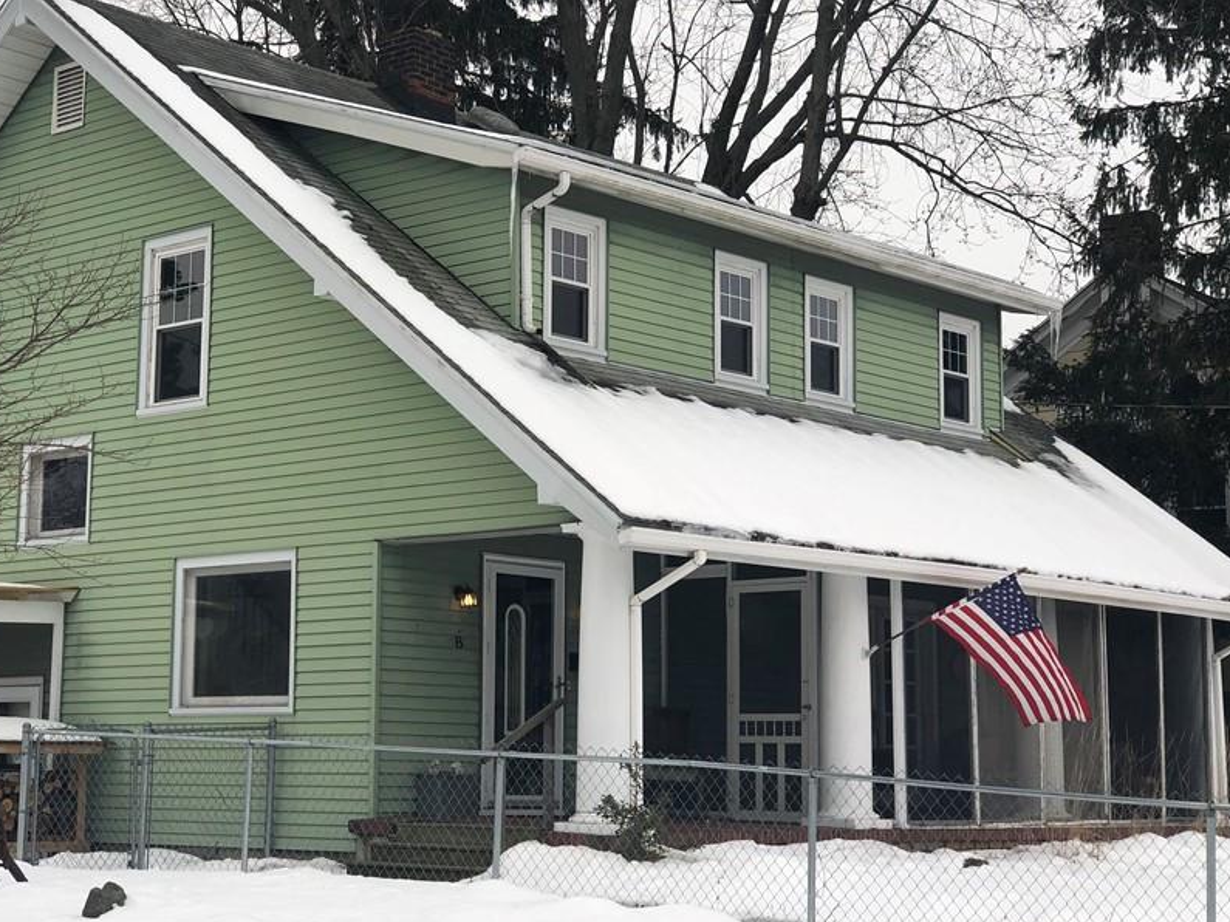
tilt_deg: +8.7
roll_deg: -1.3
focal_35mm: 67
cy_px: 469
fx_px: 2380
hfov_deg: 28.9
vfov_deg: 21.9
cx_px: 498
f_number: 2.4
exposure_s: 1/685
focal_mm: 6
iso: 16
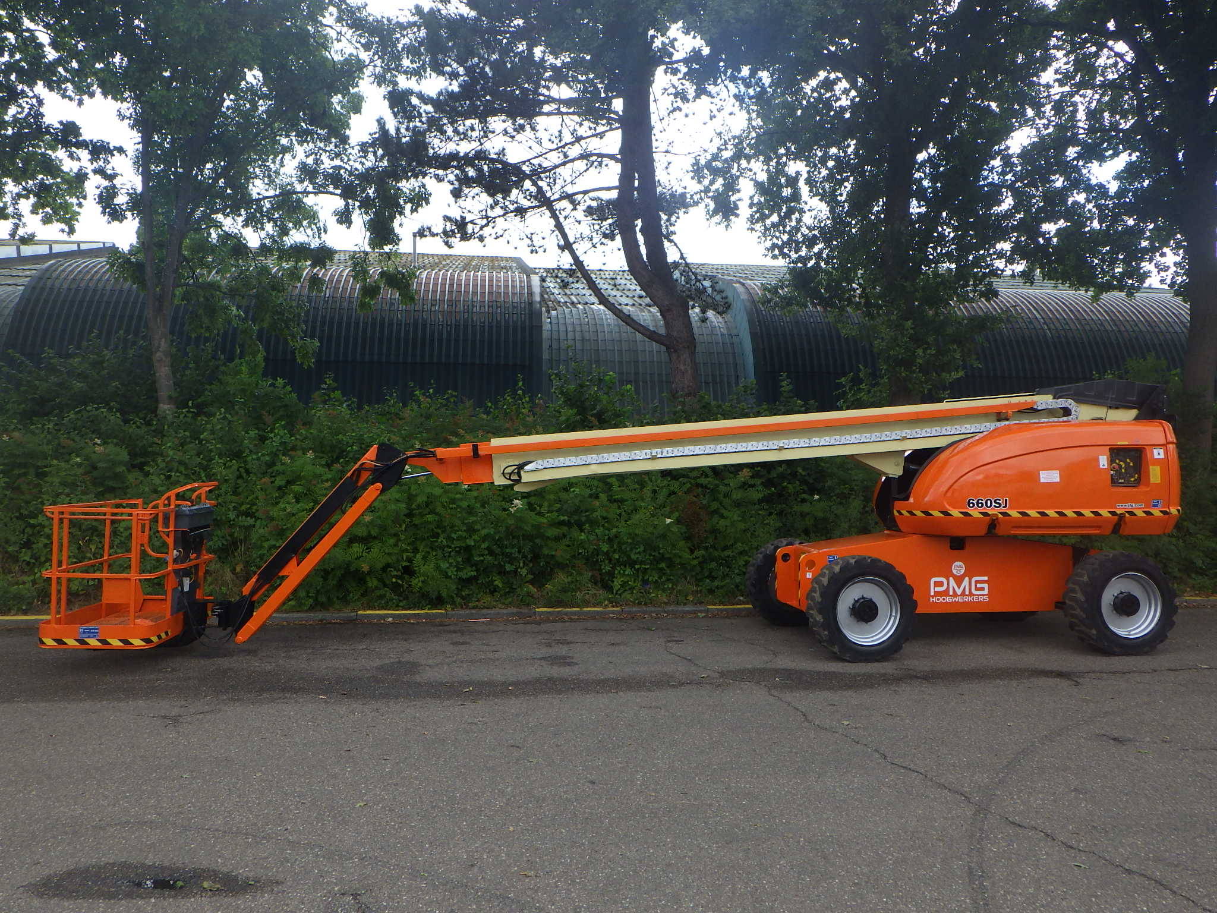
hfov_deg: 63.4
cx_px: 608
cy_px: 456
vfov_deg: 49.7
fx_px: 984
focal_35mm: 28
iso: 125
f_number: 4.2
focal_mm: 5
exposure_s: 1/160
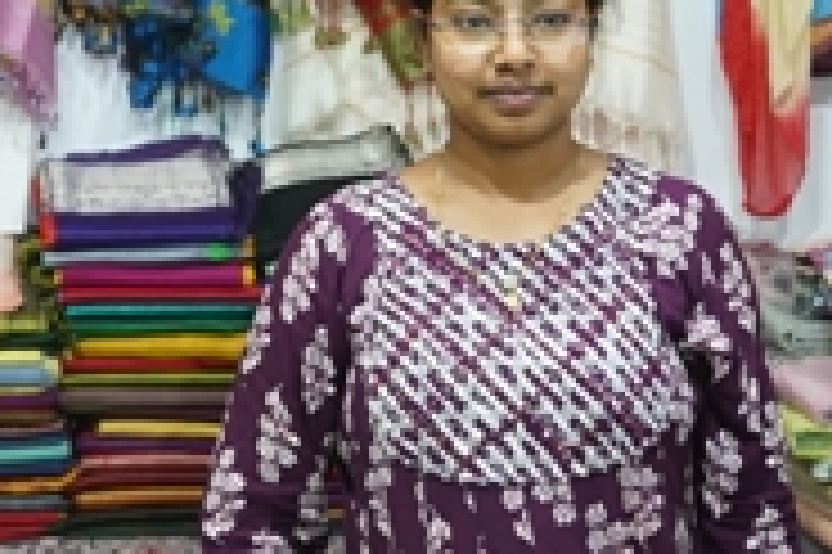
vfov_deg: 10.7
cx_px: 238
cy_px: -367
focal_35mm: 121
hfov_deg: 16.9
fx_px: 2794
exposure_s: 1/125
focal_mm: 28
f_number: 3.2
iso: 2000
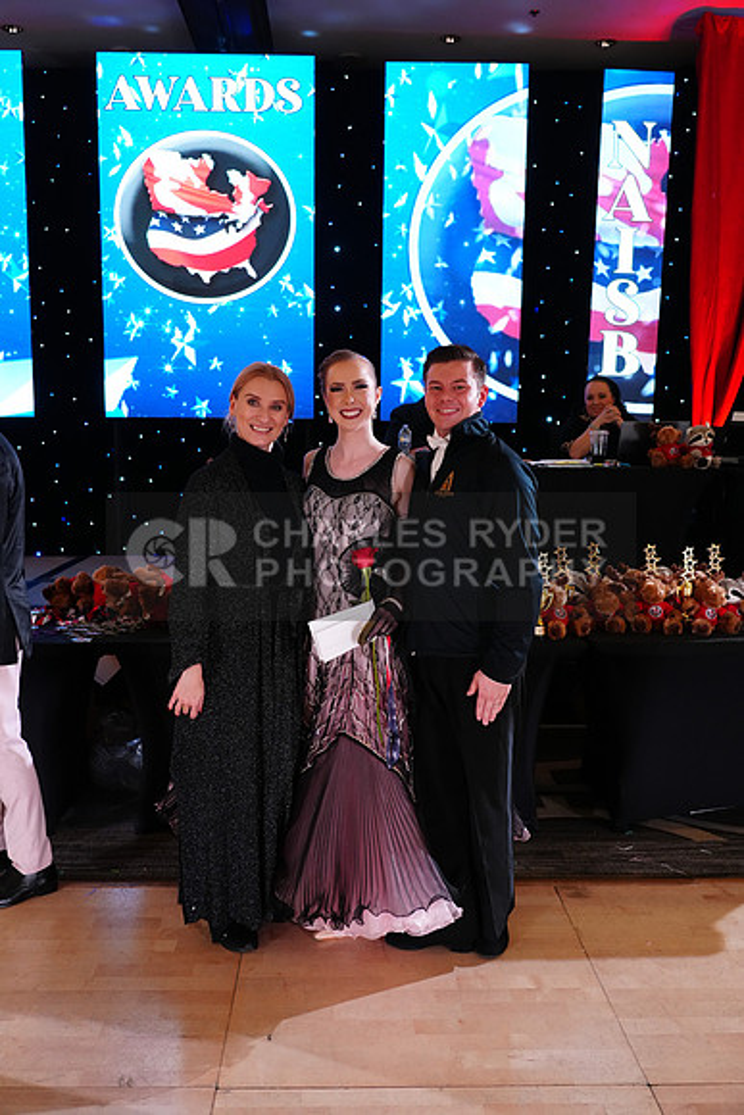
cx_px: 372
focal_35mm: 30
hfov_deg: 43.6
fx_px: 929
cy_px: 558
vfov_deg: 61.9
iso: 3200
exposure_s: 1/200
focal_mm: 30
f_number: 4
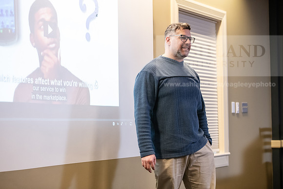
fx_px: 629
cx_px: 142
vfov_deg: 17.1
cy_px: 94
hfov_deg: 25.4
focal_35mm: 80
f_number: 3.2
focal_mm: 80
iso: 2500
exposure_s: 1/200
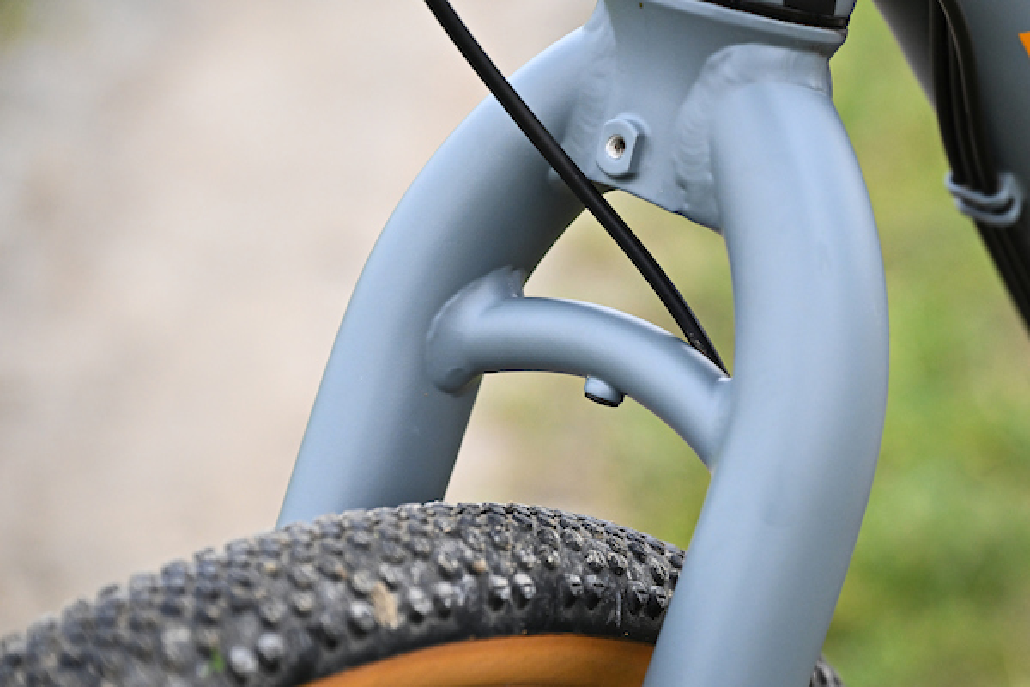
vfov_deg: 13.4
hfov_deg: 20.0
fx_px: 2918
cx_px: 515
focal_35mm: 102
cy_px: 344
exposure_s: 1/200
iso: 2000
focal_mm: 102
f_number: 4.5
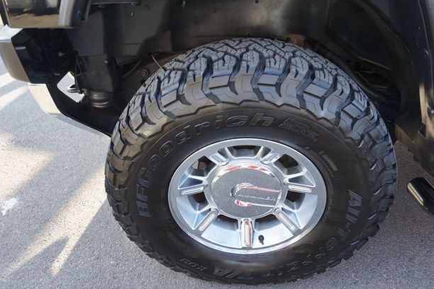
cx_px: 216
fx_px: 301
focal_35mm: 25
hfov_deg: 71.5
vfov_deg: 51.3
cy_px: 148
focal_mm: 16
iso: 160
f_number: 4
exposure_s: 1/60
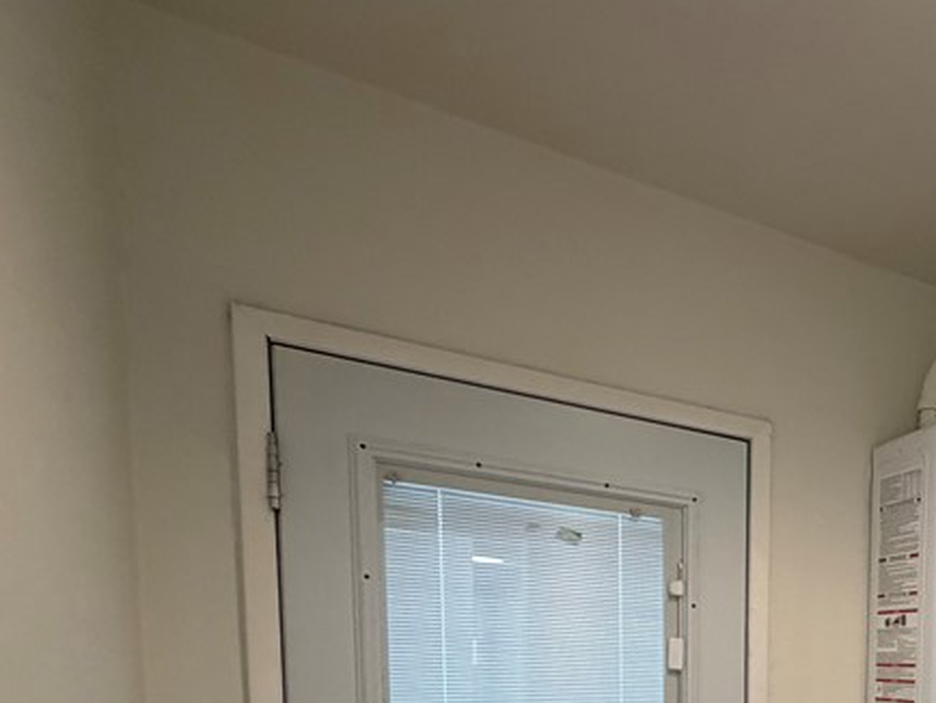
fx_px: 893
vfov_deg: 36.1
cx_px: 1001
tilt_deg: -5.2
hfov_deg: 44.1
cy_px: 783
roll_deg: -2.0
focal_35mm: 33
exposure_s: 1/120
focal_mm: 2.22
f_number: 2.2
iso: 250
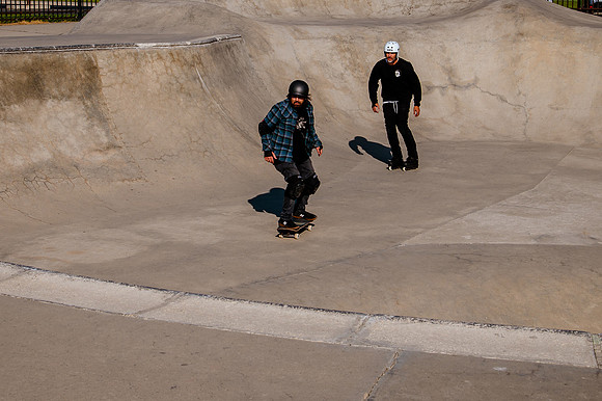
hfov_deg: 25.8
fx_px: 1315
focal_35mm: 79
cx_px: 256
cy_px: 87
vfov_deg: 17.2
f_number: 14
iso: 200
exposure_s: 1/500
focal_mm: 48
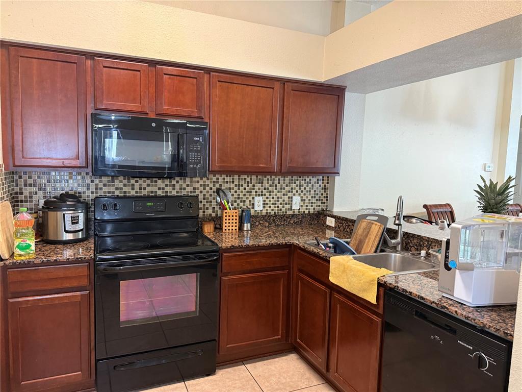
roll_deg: -1.2
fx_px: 362
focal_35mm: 24
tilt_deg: -5.1
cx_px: 261
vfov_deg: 56.8
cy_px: 196
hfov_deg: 71.6
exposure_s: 1/60
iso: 320
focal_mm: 6.76
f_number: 1.78
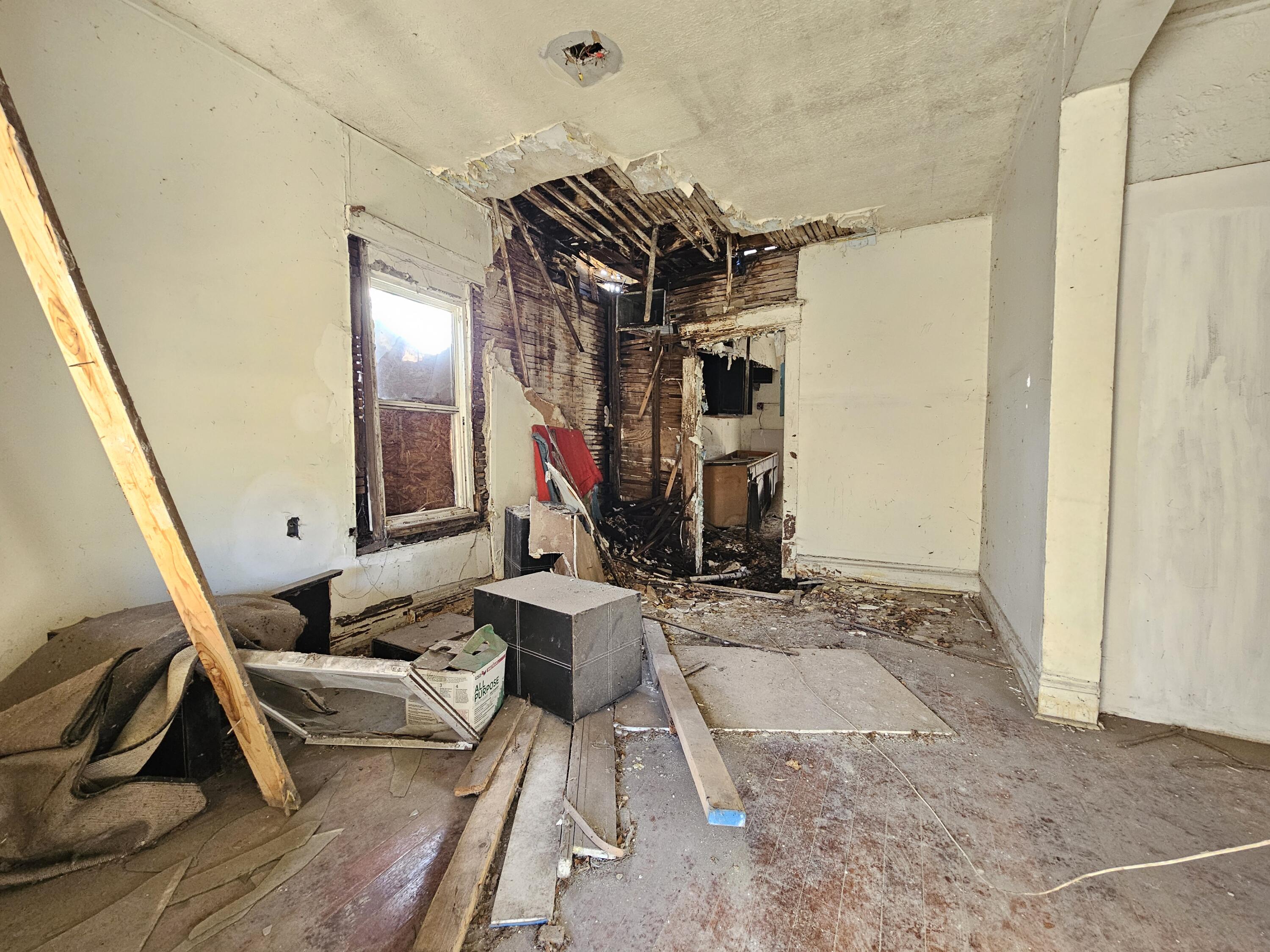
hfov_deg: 106.2
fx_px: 477
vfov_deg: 89.9
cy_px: 476
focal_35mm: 13
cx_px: 635
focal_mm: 2.2
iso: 400
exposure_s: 1/30
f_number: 2.2
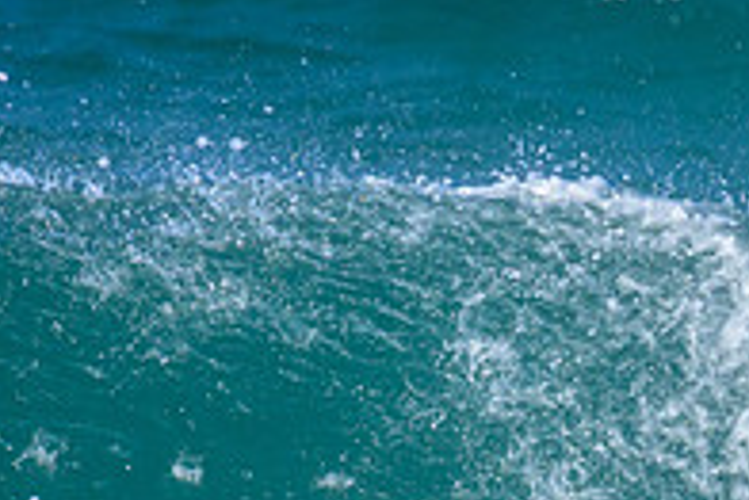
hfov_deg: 0.6
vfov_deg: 0.4
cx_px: 652
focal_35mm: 3260
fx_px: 67874
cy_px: 561
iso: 1250
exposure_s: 1/2000
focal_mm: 800
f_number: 11
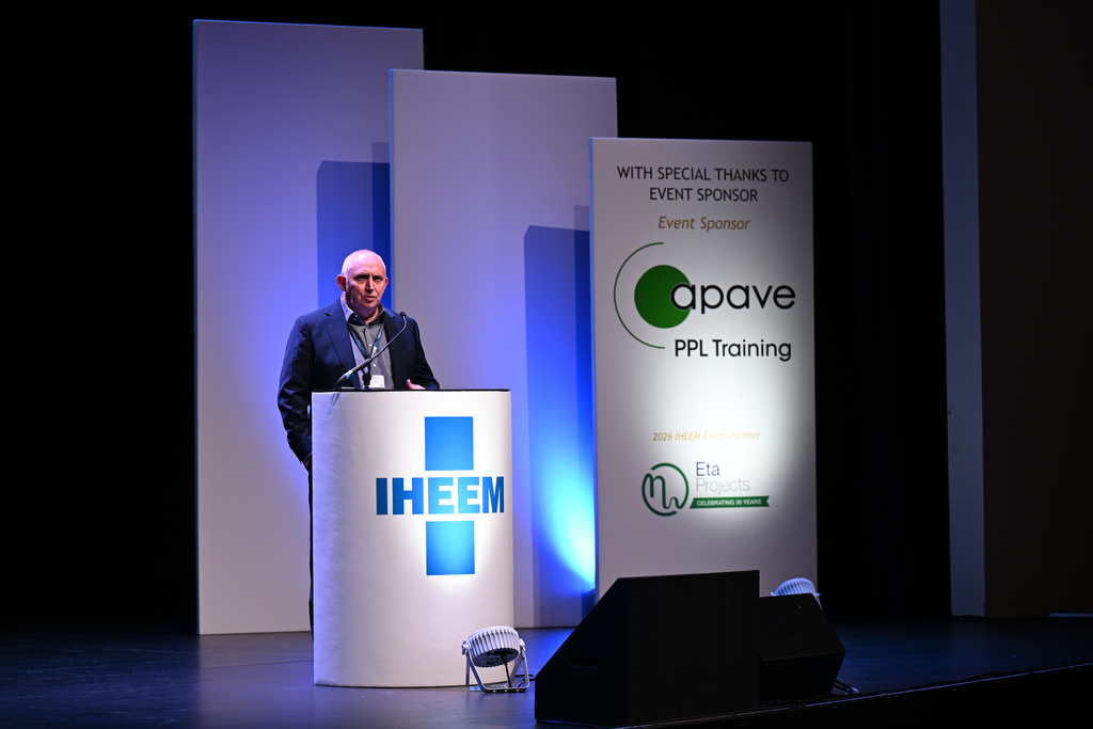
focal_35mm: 101
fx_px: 3067
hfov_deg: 20.2
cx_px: 546
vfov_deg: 13.6
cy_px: 364
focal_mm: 101
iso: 320
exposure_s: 1/200
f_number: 2.8
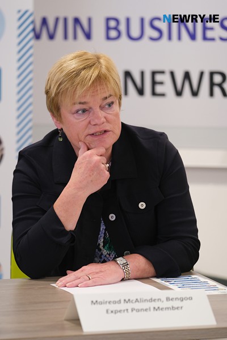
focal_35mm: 210
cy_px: 170
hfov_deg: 6.5
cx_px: 114
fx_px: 1986
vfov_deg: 9.8
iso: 800
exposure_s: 1/60
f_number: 3.2
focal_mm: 140
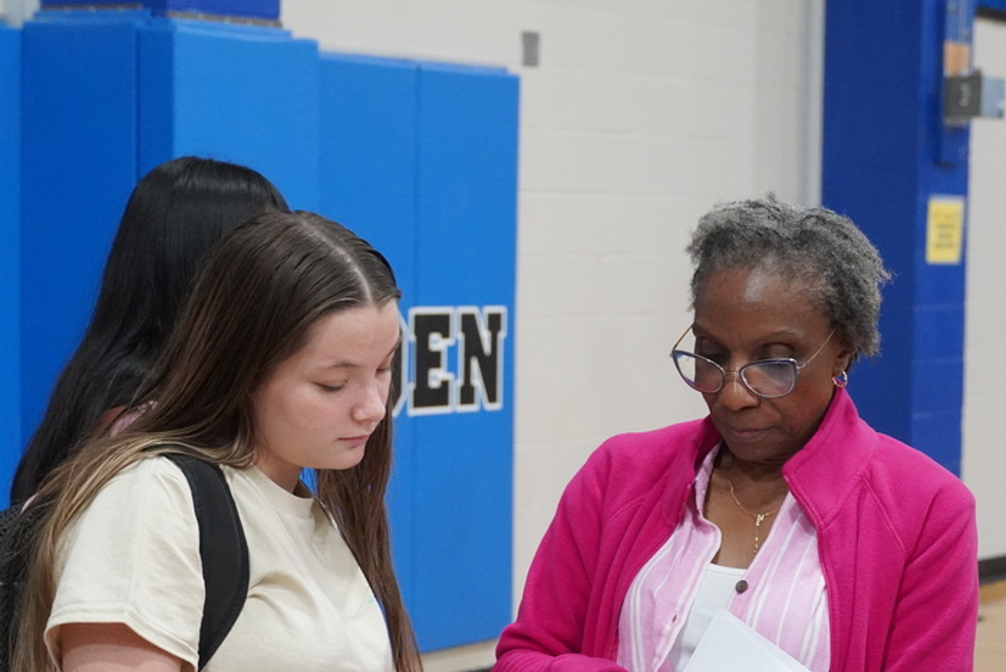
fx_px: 3123
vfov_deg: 12.3
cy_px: 473
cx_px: 466
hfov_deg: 18.3
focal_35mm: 112
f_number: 5
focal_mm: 51
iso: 4000
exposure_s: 1/160
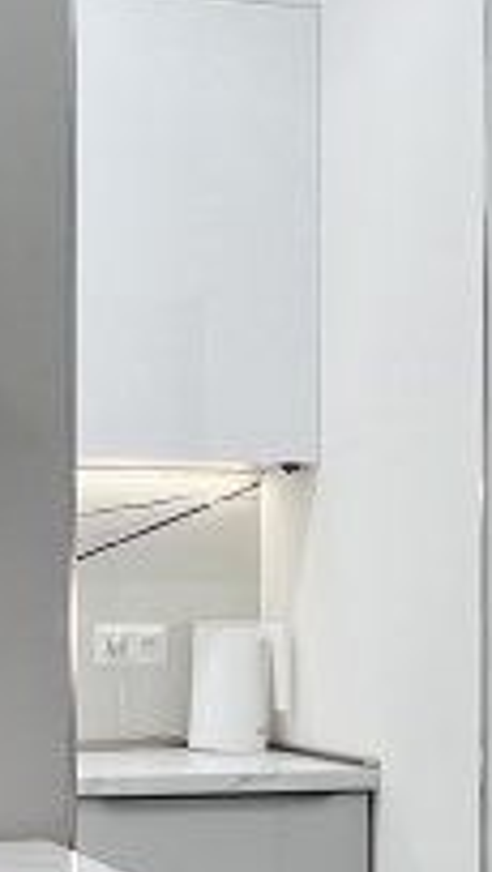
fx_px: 1644
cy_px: 637
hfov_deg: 16.9
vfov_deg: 29.3
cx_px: 86
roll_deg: -0.2
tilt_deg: -0.2
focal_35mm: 71
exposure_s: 1/180
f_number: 1.8
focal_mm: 1.57
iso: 80
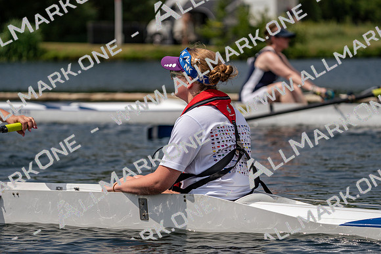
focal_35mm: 200
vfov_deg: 6.9
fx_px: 2117
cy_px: 127
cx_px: 190
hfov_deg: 10.3
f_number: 5.6
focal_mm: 200
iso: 100
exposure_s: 1/1600
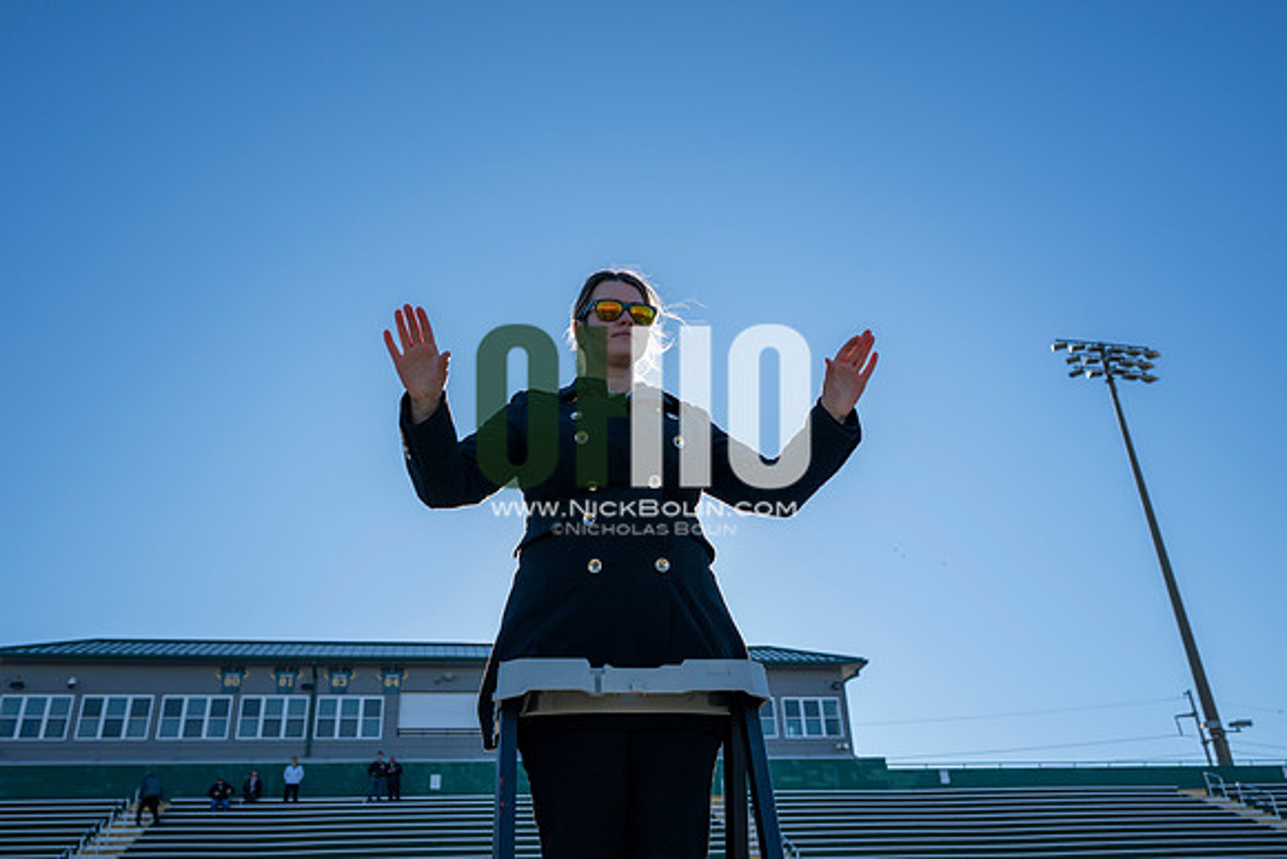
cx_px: 644
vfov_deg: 43.6
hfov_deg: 61.9
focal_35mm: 30
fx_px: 1073
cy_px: 430
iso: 250
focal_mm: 30
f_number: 4
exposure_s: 1/2000
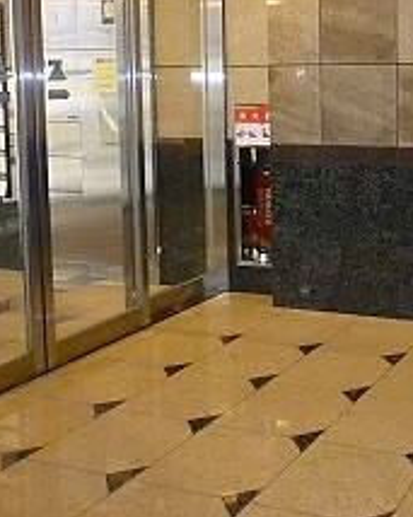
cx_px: 432
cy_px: 134
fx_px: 749
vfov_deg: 37.2
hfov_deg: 28.5
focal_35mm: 49
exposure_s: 1/60
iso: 1600
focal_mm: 4.5
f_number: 3.1
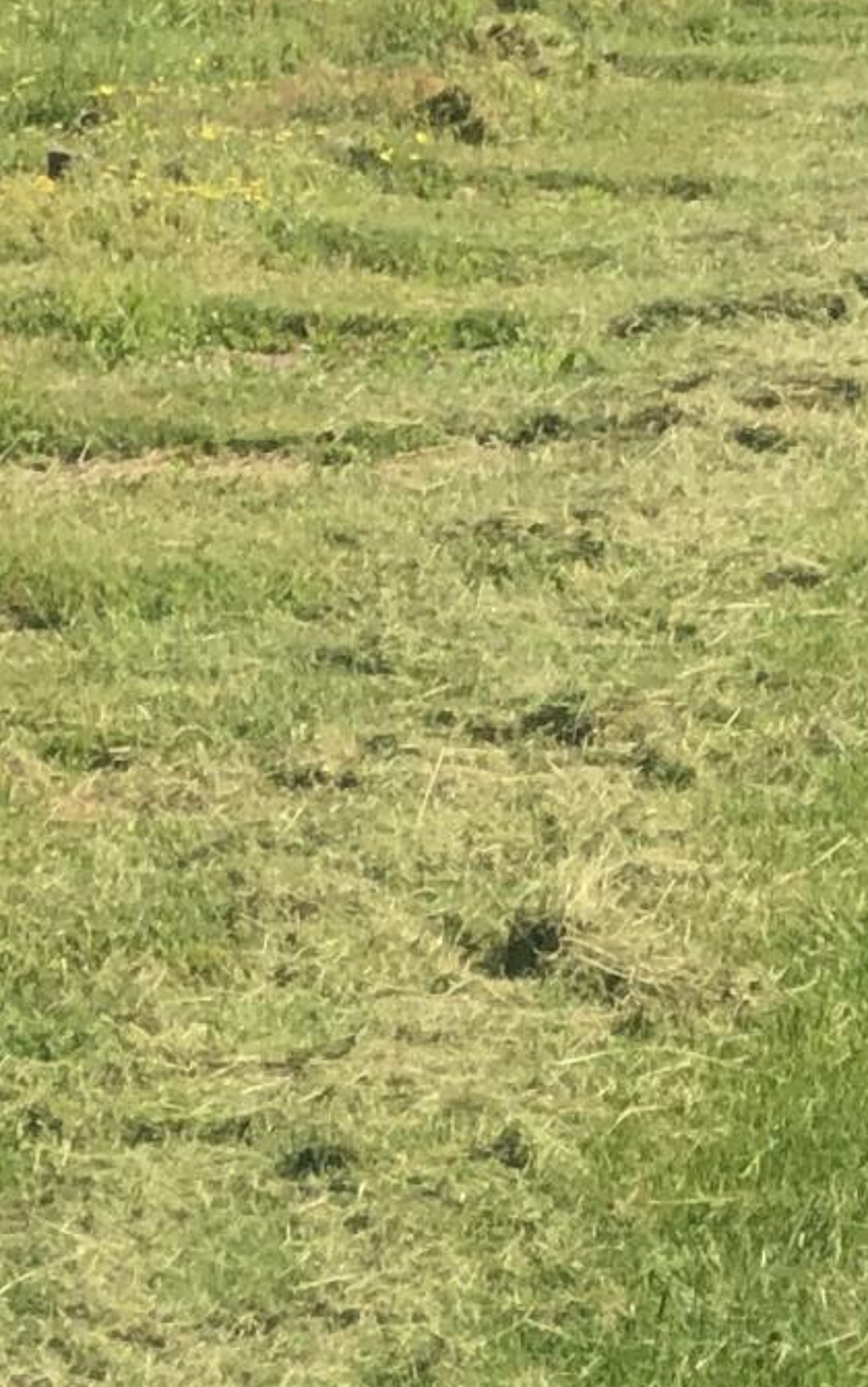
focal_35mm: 270
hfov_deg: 4.8
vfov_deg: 7.6
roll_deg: +1.1
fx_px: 10208
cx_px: 2005
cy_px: -839
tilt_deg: +4.1
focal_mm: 6.6
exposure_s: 1/674
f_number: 2.8
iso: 20
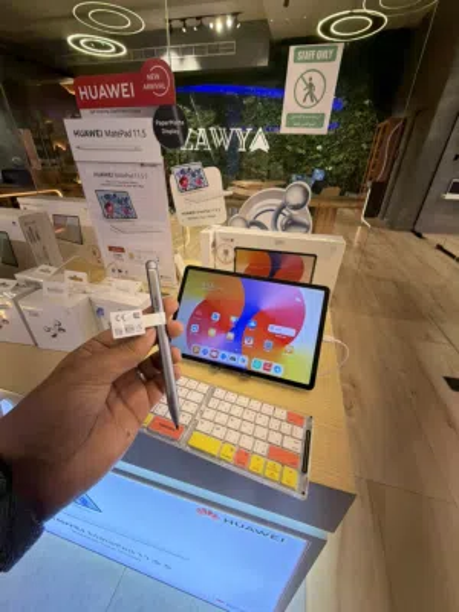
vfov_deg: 102.1
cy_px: 306
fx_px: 248
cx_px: 230
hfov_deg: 85.7
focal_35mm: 14
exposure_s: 1/242
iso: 320
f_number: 2.2
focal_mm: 2.22
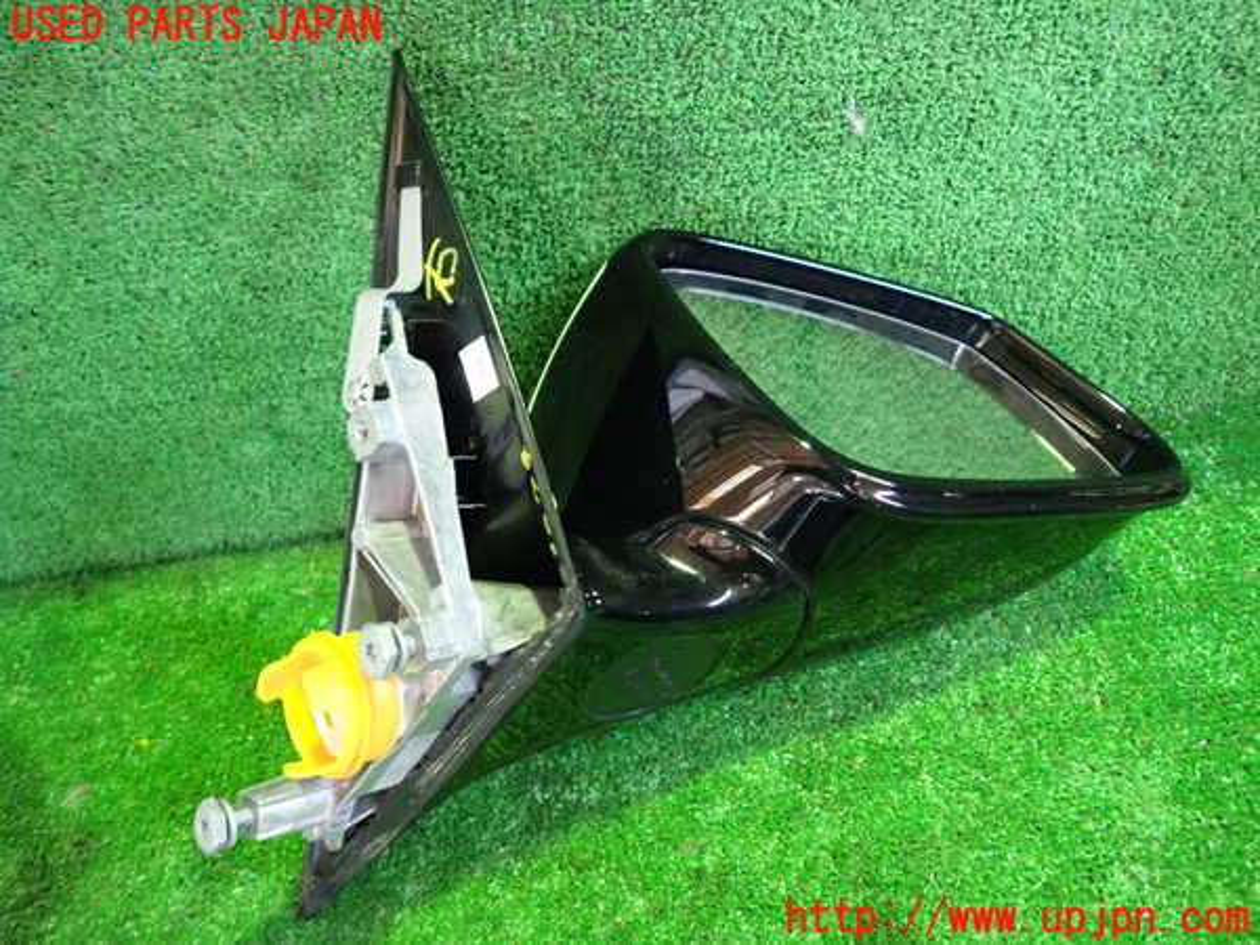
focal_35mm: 25
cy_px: 472
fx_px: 910
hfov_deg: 69.4
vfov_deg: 54.9
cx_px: 630
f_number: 2
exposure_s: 1/40
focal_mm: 4.5
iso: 800
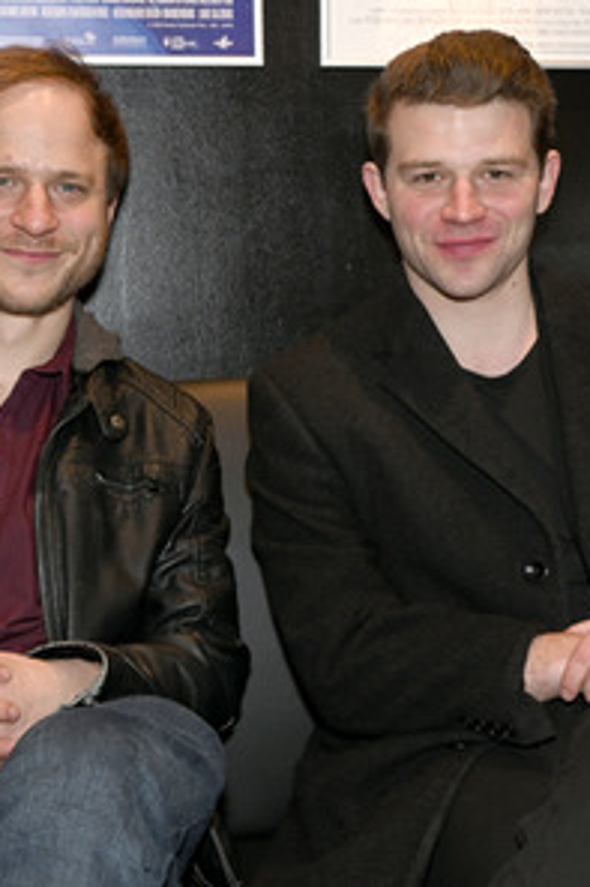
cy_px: 441
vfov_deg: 30.1
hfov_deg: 20.3
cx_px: 253
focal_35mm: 67
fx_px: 1649
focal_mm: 44
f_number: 5.3
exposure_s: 1/125
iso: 1000
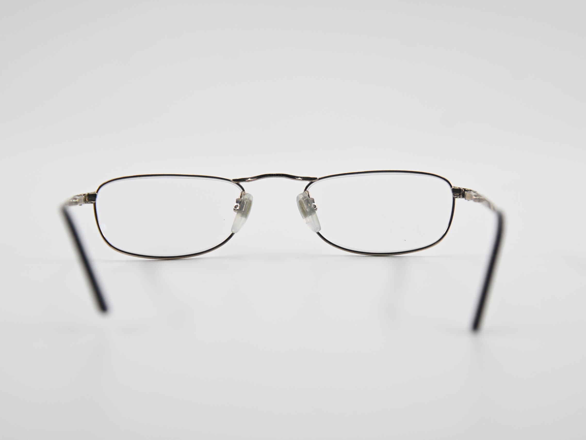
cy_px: 220
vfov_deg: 11.4
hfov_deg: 15.2
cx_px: 295
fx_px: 2201
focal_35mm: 130
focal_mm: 80
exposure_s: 1/400
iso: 200
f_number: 4
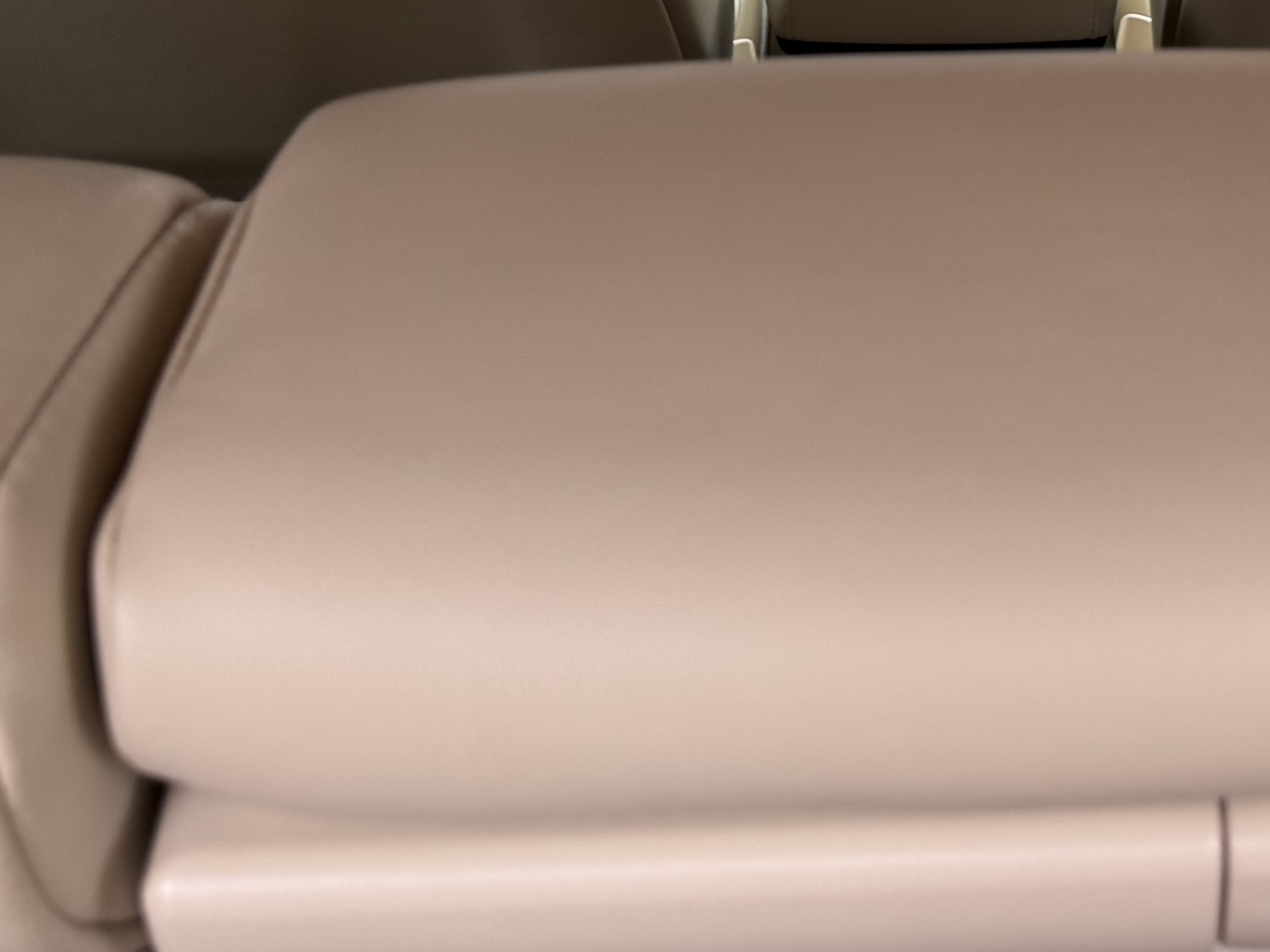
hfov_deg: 25.9
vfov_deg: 18.5
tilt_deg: -15.6
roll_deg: +1.4
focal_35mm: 74
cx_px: 982
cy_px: -288
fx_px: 2714
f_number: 1.78
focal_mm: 6.76
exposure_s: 1/121
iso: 100
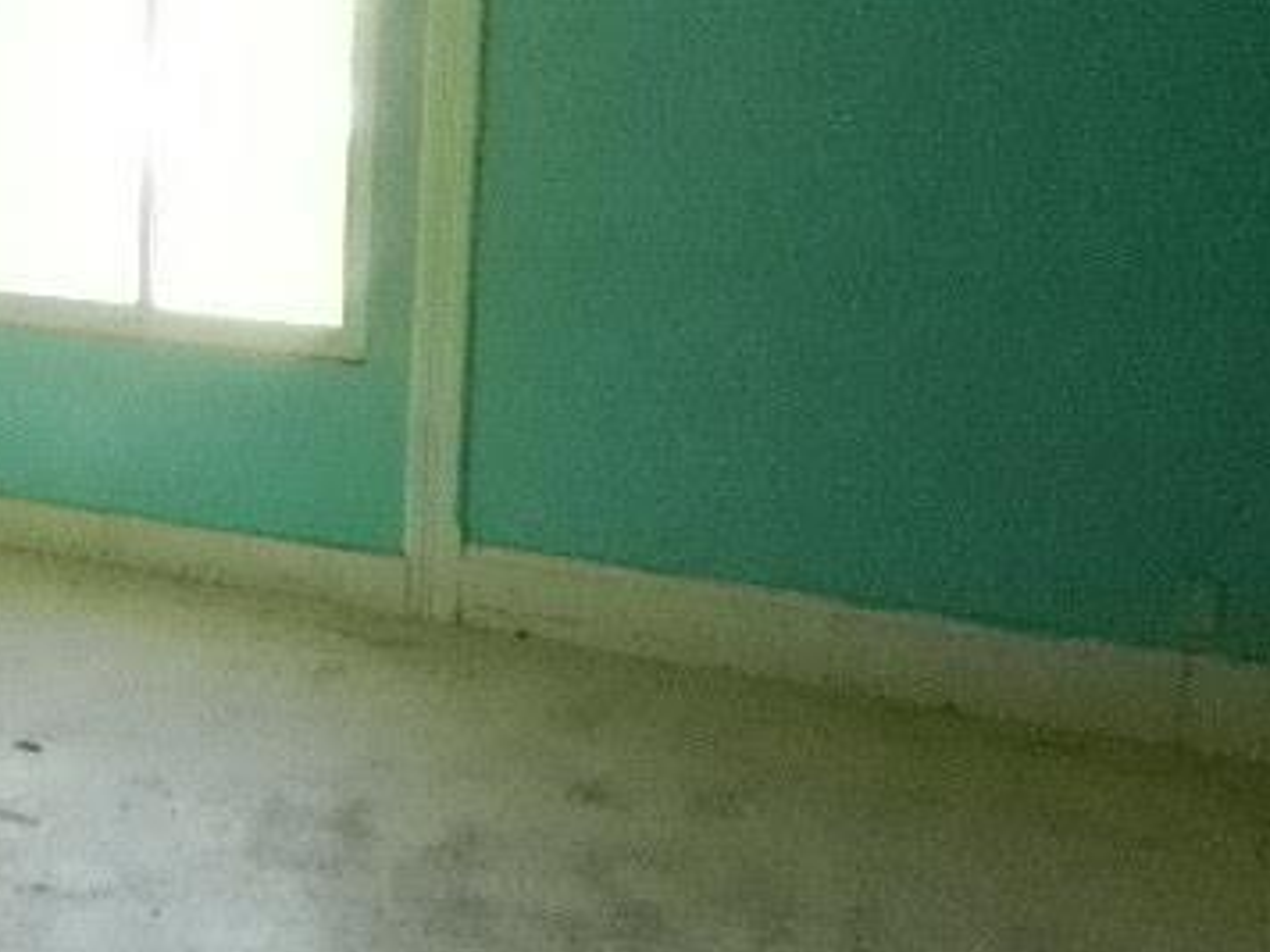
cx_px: 200
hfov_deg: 39.9
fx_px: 1651
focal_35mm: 45
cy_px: 271
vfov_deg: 31.8
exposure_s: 1/640
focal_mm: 4.5
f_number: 3.5
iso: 3200
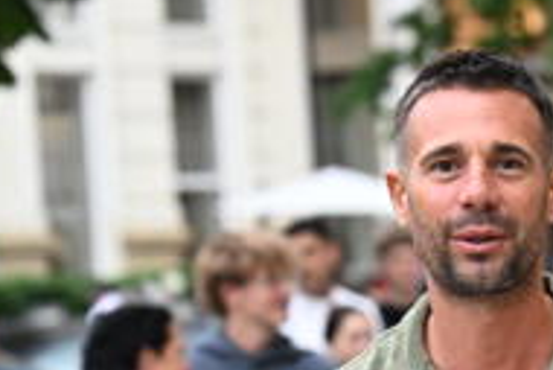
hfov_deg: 5.8
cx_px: 879
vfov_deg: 3.9
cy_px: 554
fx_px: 5365
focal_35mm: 349
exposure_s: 1/500
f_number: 4.5
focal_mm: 96
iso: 2500
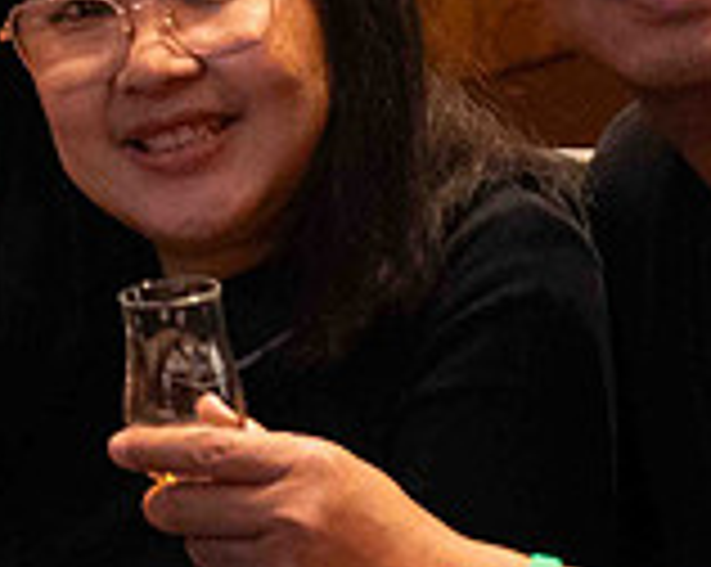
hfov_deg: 6.4
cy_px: 428
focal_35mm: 301
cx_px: 319
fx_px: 6326
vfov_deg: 5.1
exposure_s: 1/50
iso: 12800
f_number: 6
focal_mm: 69
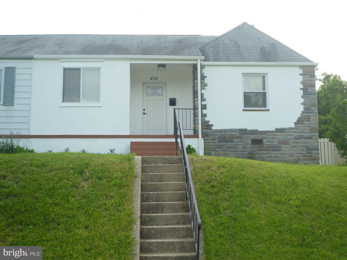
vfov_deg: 30.9
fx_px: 471
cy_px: 130
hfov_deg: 40.4
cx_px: 174
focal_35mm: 47
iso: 80
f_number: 4
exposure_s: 1/160
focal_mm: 6.8
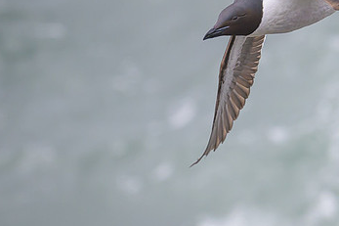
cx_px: 344
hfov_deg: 1.3
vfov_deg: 0.9
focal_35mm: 1553
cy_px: 3
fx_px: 14616
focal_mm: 560
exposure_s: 1/3200
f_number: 5.6
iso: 800
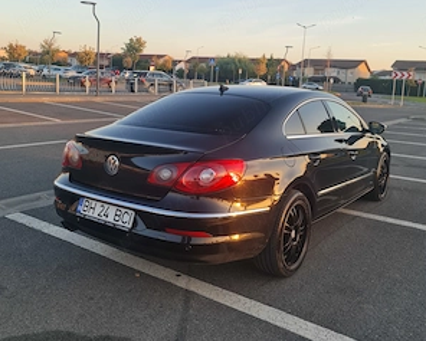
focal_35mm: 33
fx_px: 416
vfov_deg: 44.2
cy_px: 128
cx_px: 214
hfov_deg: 54.2
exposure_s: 1/100
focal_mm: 7
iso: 50
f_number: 1.8
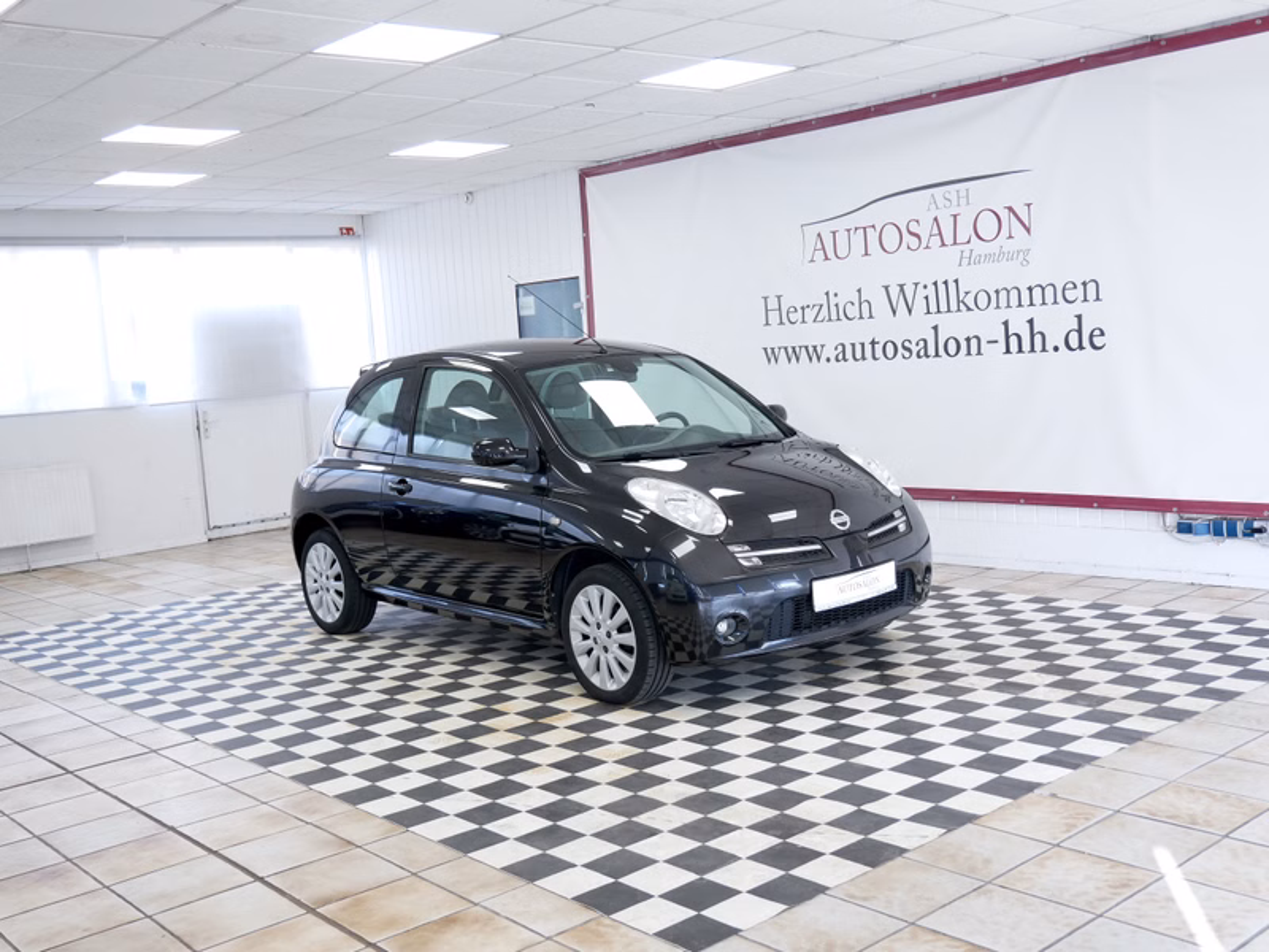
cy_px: 476
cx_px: 634
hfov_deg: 51.4
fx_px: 1320
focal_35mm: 36
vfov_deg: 39.7
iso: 400
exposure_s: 1/60
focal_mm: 18
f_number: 3.9
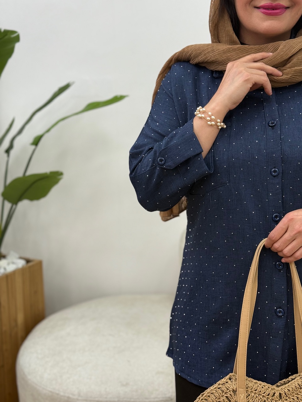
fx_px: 558
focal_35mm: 48
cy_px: 201
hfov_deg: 30.3
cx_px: 151
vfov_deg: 39.7
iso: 64
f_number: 1.78
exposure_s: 1/541
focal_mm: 6.76
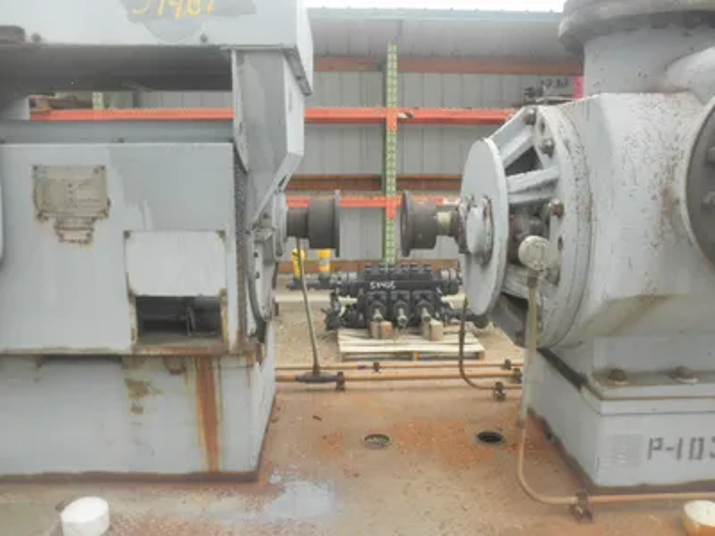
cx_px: 358
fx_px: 578
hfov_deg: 63.4
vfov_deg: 49.7
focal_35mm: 28
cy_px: 268
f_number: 3
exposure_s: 1/250
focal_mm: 5
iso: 64
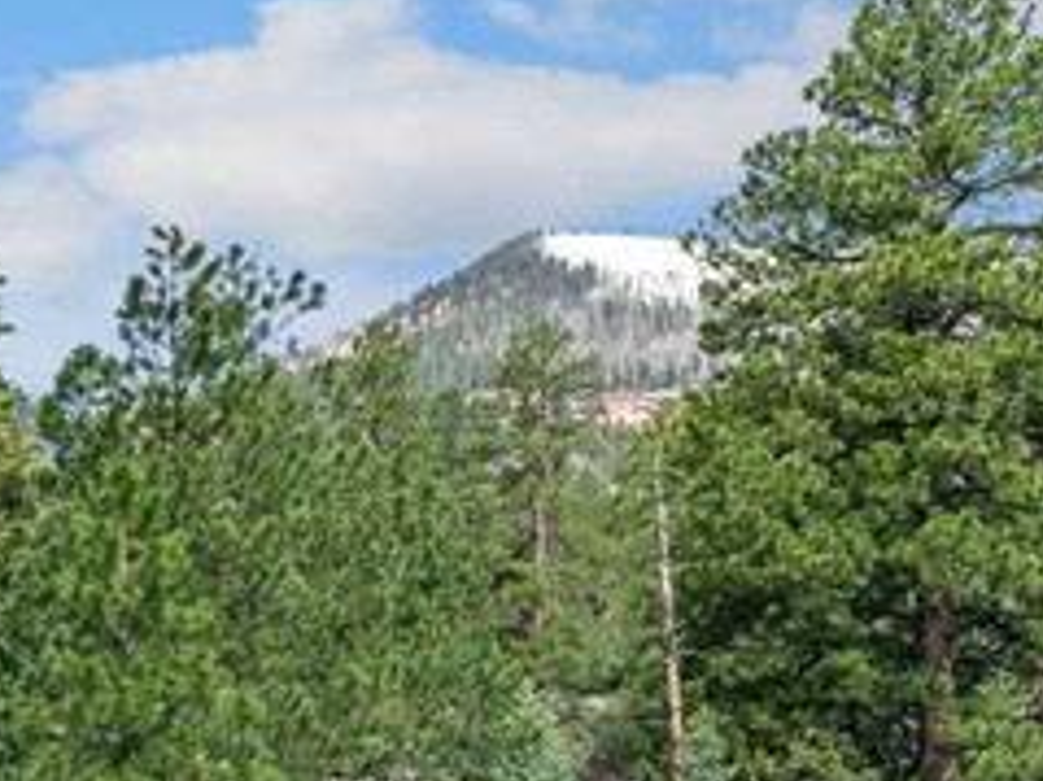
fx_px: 2981
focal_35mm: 99
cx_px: -1117
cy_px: 1446
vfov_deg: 13.3
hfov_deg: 15.4
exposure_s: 1/350
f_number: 8
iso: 400
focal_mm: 24
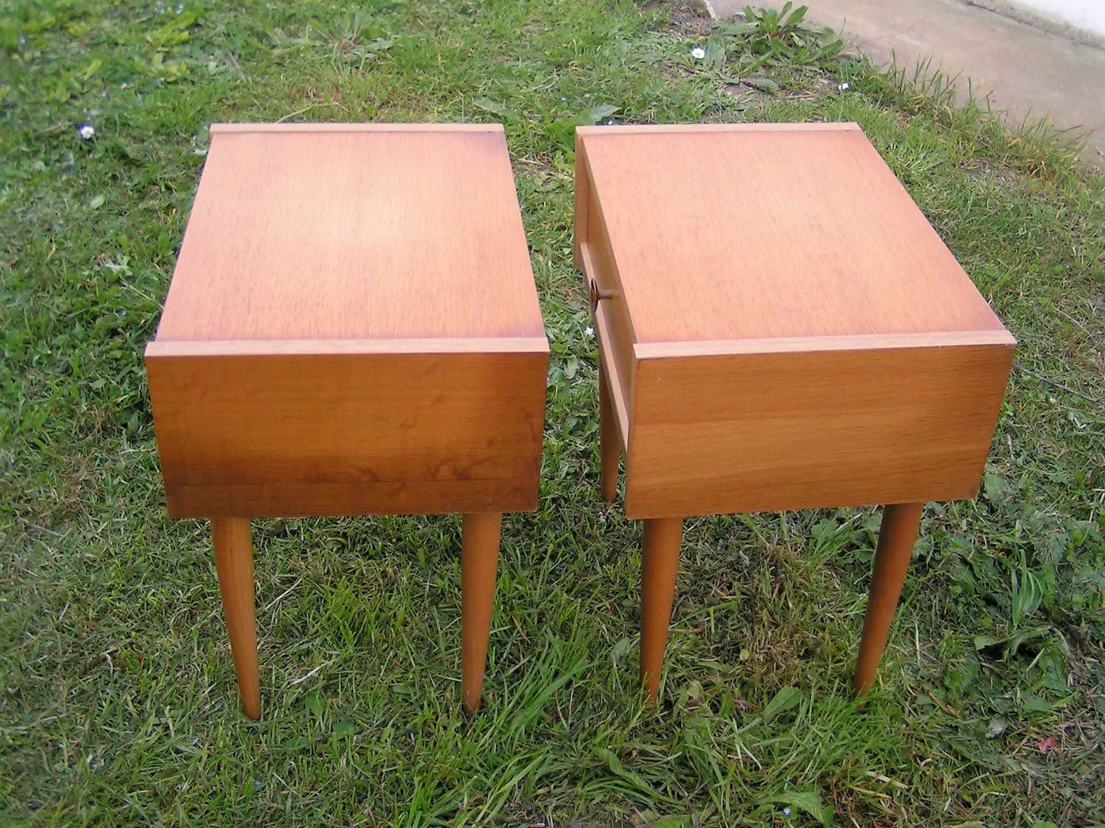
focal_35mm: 38
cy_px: 414
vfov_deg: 37.7
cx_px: 552
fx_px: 1213
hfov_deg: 49.0
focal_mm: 5.8
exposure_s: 1/125
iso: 50
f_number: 2.8
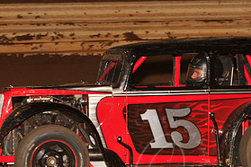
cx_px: 156
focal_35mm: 218
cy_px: 87
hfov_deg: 9.4
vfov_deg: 6.3
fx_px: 1520
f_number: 7.1
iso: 800
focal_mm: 105
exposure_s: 1/250
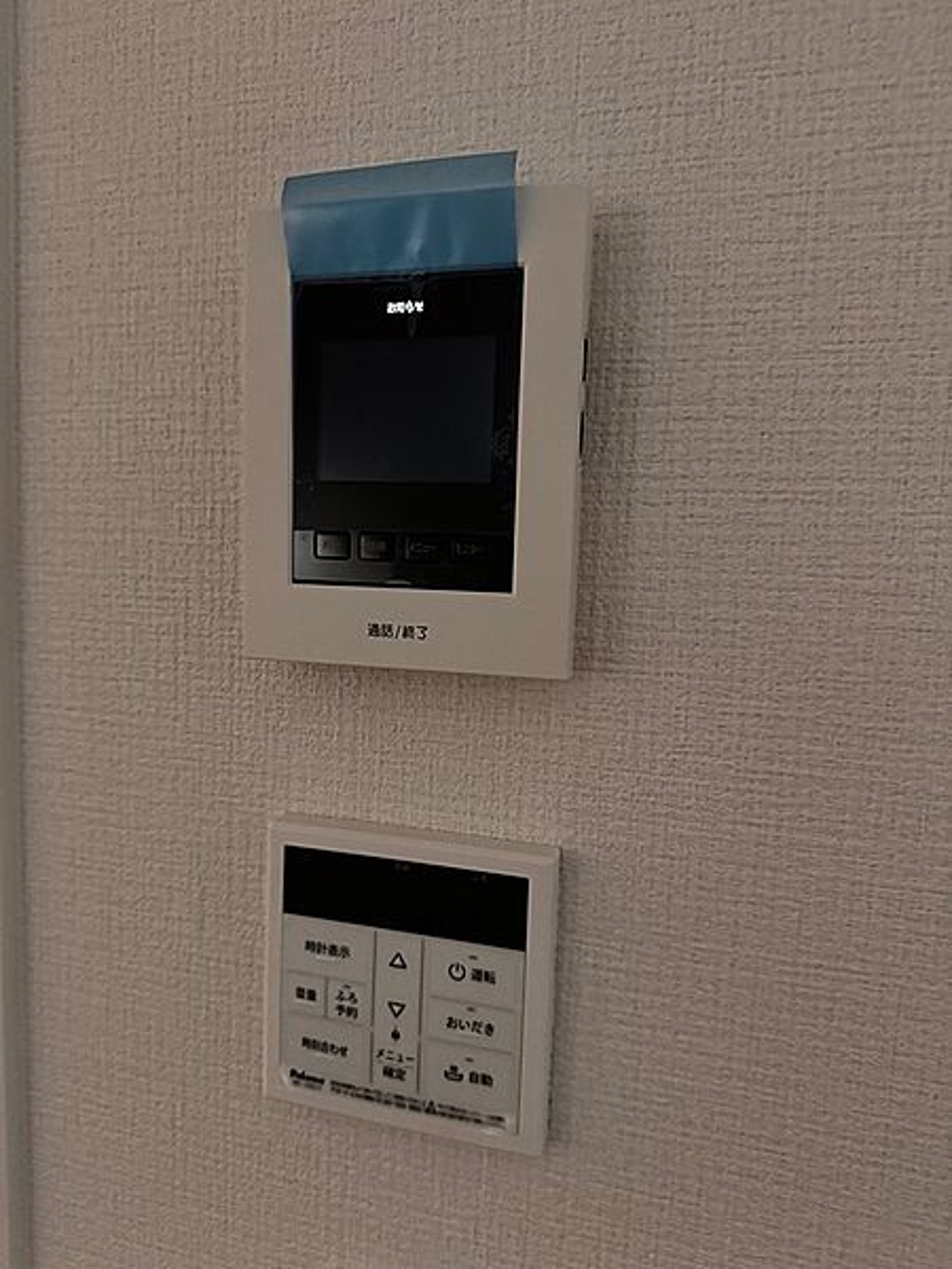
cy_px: 634
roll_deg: -1.4
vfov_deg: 71.6
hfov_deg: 56.8
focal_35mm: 24
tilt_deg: -5.0
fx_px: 880
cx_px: 476
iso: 1000
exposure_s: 1/39
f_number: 1.78
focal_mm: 6.76
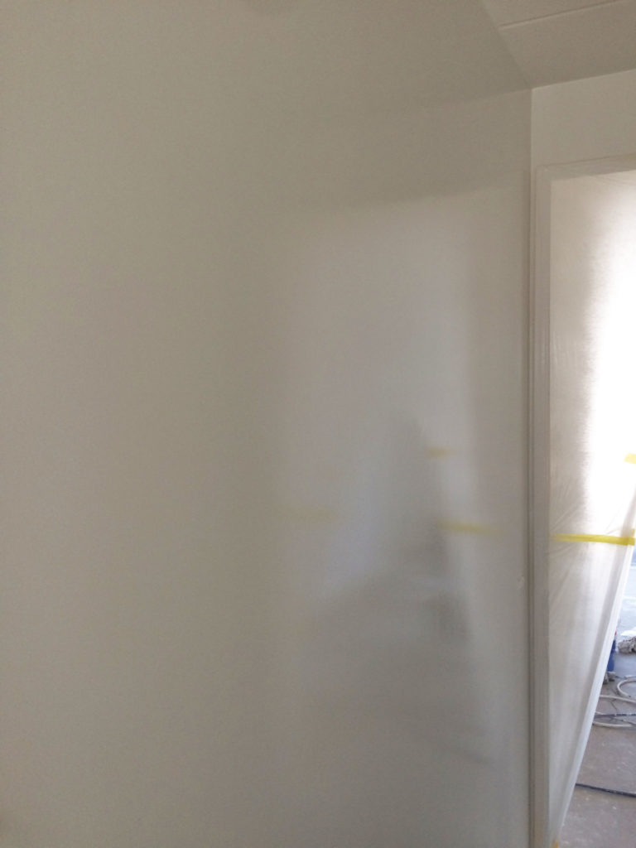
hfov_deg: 48.2
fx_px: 710
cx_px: 318
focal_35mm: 29
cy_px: 424
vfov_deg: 61.7
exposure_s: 1/33
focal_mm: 4.15
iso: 40
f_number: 2.2
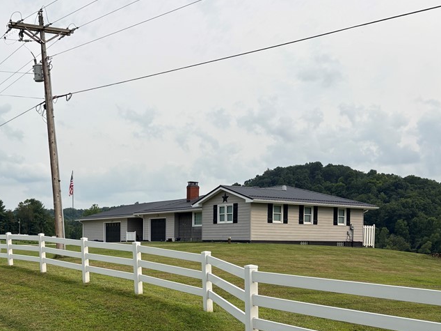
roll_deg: +0.2
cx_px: 131
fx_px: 535
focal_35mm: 42
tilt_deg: +0.9
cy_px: 233
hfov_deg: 43.9
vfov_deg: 33.9
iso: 50
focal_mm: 5.96
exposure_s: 1/2364
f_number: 1.6
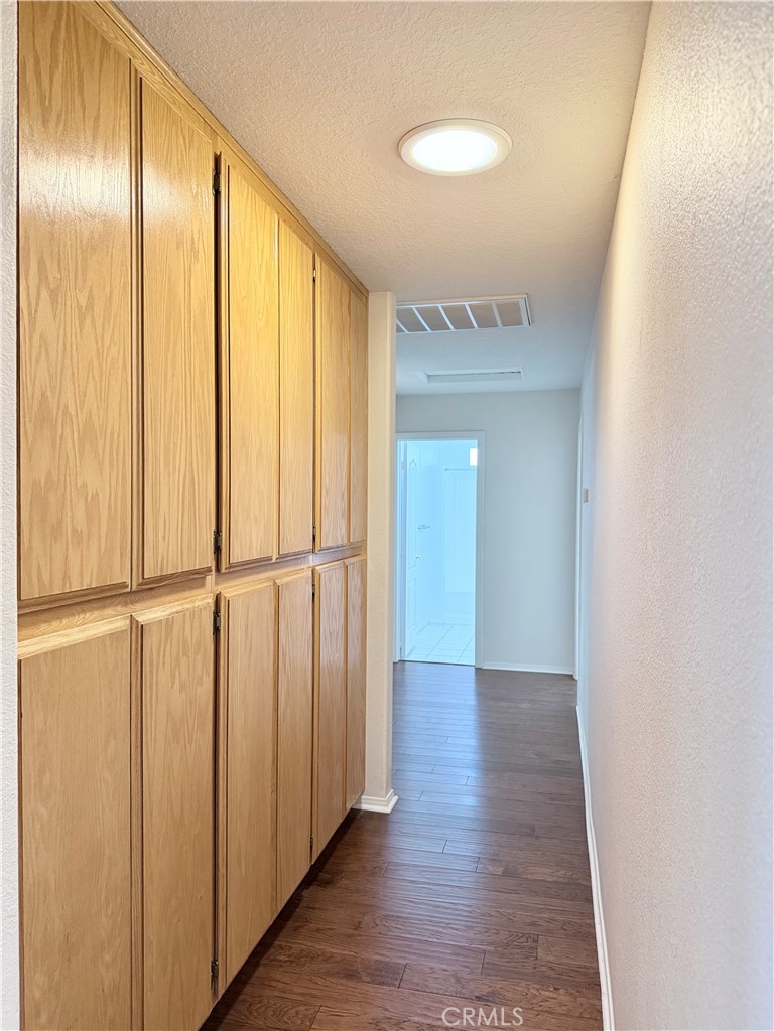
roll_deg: -0.7
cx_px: 387
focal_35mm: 24
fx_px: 716
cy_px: 516
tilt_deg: -1.9
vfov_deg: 71.6
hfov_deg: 56.8
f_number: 1.78
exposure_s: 1/120
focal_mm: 6.76
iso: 400
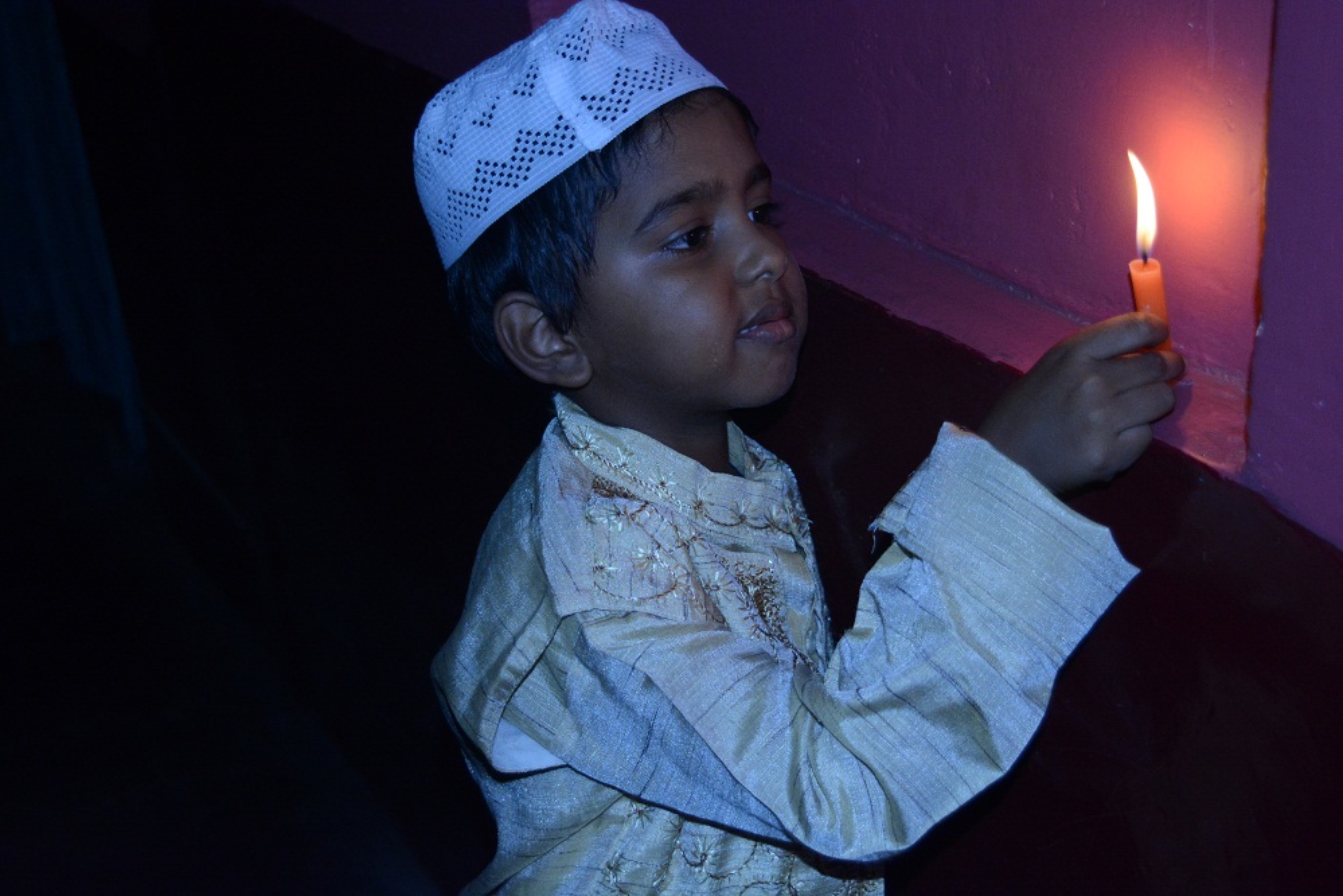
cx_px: 672
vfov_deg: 26.5
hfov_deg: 38.9
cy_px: 448
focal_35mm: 51
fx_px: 1902
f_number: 4.5
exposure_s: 1/200
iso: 2000
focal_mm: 34
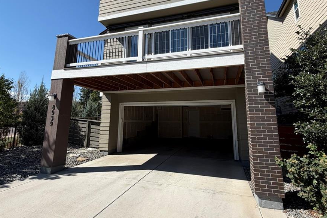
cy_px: 90
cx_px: 167
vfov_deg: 61.5
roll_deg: +0.1
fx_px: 182
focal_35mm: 20
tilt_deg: +10.5
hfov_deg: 84.0
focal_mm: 2.22
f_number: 2.2
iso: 20
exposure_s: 1/809
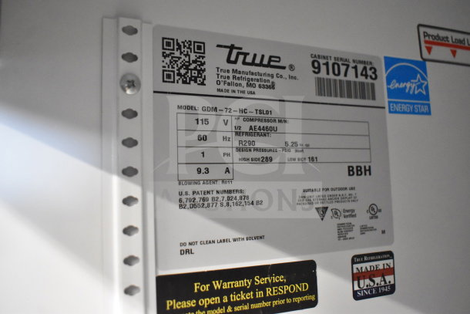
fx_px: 431
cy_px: 157
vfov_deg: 40.0
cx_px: 235
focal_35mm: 33
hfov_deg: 57.2
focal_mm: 22
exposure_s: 1/60
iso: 6400
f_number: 4
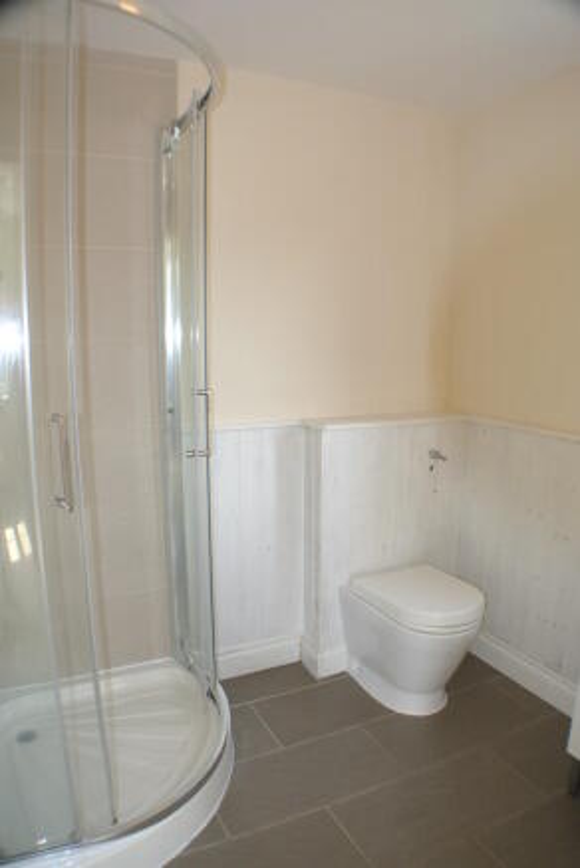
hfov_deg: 41.2
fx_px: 772
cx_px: 290
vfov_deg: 58.7
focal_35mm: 32
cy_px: 434
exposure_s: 1/60
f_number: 3.8
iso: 360
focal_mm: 12.2
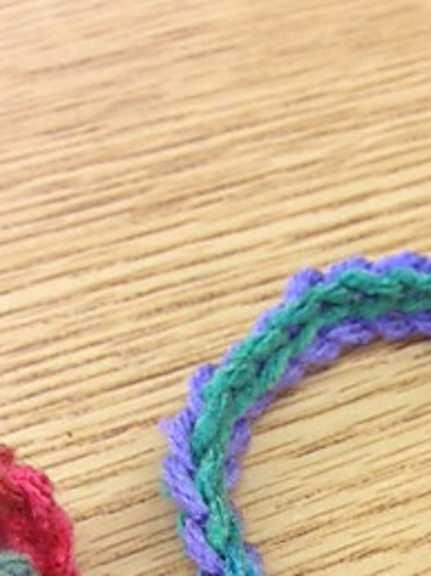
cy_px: 630
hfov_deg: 17.6
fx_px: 1364
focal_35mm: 82
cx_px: 413
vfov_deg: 22.5
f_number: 2.4
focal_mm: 4.12
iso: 50
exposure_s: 1/20
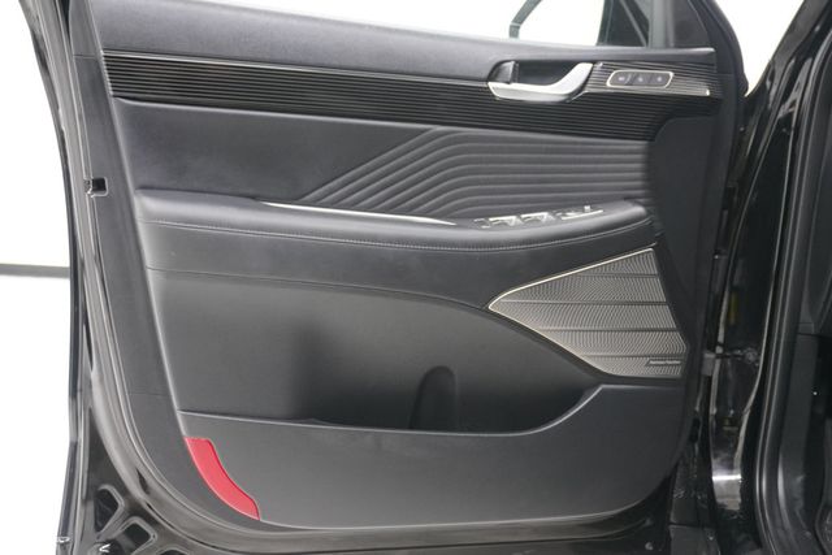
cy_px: 278
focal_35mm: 33
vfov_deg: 40.0
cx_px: 416
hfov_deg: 57.2
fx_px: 763
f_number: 4
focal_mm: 22
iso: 2000
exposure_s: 1/160
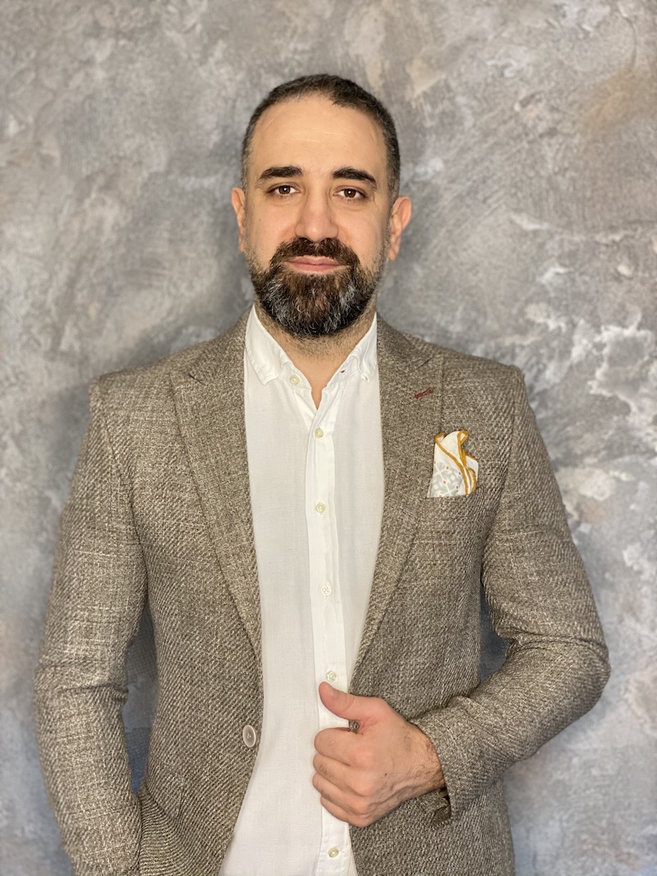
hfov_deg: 28.0
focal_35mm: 52
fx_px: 1316
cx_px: 328
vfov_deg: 36.8
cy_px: 438
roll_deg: +0.4
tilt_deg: -3.0
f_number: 2
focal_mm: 6
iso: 250
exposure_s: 1/79
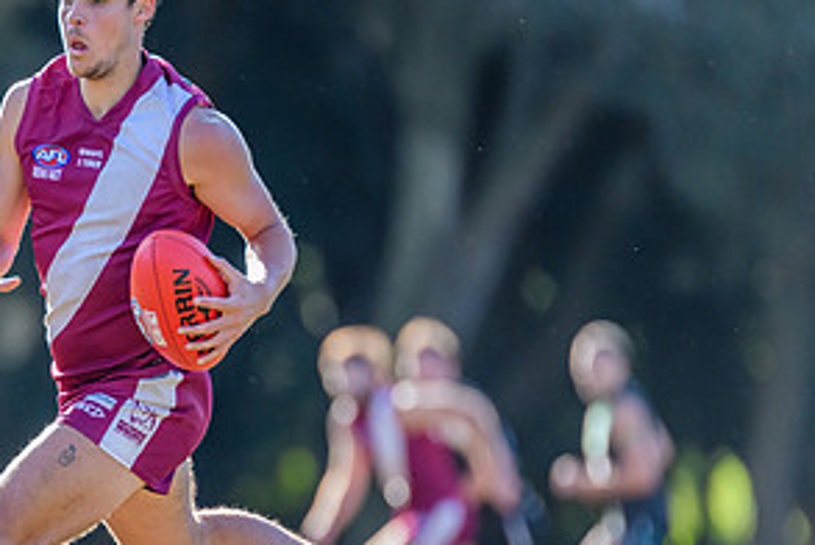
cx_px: 79
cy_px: 367
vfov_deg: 1.6
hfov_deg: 2.4
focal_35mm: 846
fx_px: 19171
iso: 2200
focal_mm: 420
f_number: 4
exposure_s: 1/2500
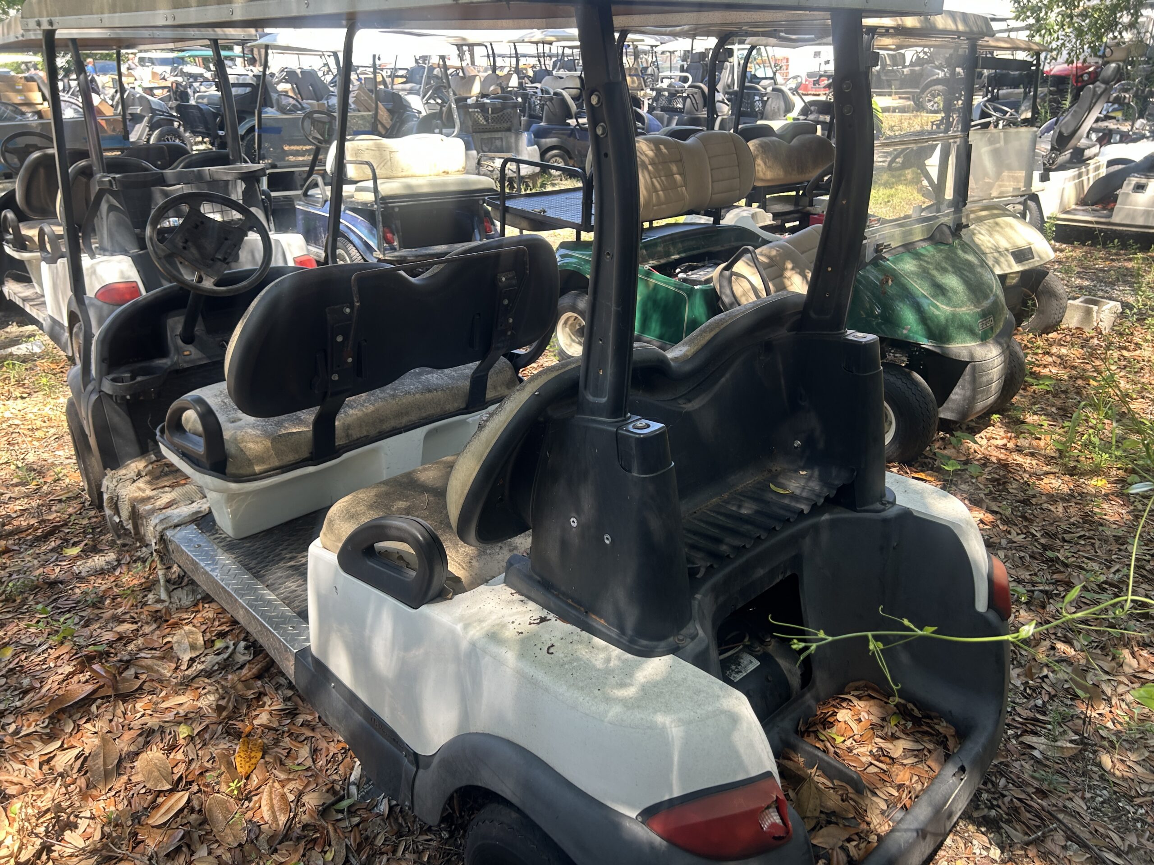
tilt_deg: -21.5
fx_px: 867
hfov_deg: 67.3
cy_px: 432
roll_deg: +0.6
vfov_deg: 53.1
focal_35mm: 26
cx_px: 577
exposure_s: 1/180
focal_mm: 5.7
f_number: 1.5
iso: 40
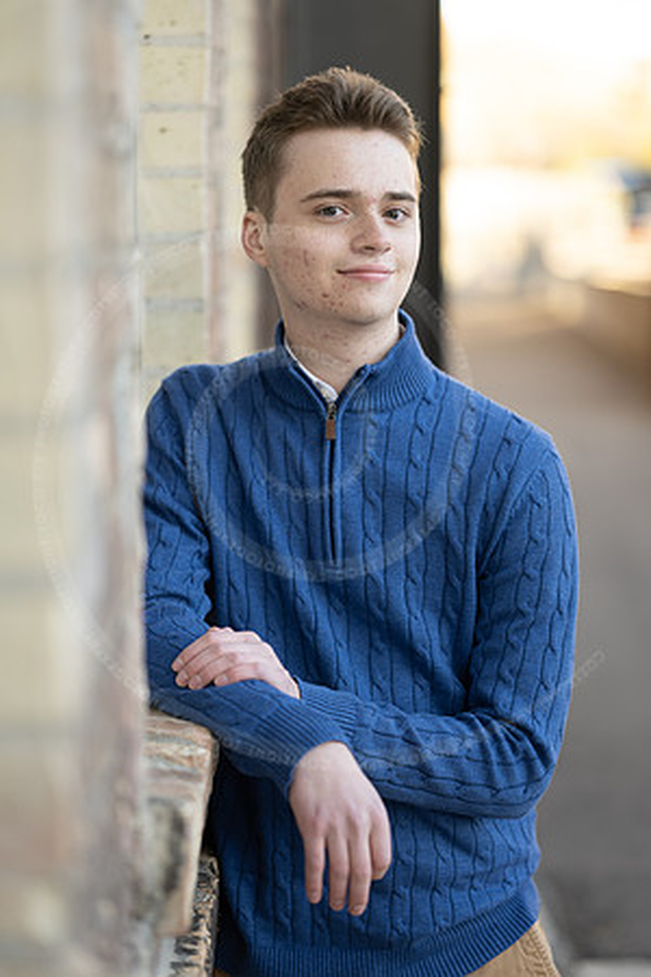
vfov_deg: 23.9
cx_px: 326
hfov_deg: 16.1
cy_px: 488
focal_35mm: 85
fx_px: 2305
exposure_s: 1/160
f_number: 1.8
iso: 100
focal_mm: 85
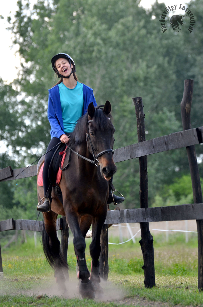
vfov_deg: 7.4
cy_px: 154
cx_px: 102
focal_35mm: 278
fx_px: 2357
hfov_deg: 4.9
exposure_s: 1/400
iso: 250
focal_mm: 185
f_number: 5
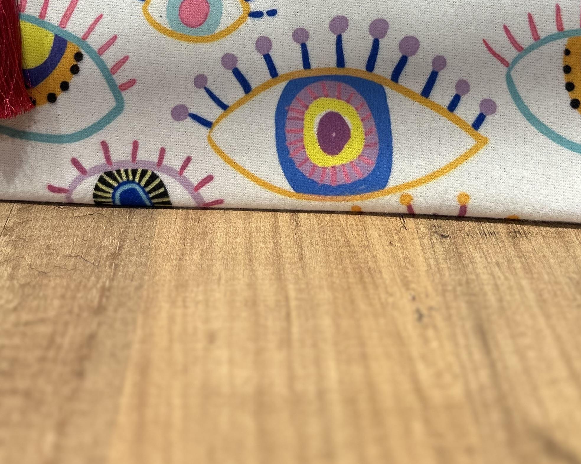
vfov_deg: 26.5
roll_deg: -0.6
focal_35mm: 52
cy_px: -66
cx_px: 281
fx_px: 894
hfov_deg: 36.0
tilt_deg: -13.0
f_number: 1.5
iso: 40
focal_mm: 5.7
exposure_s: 1/260
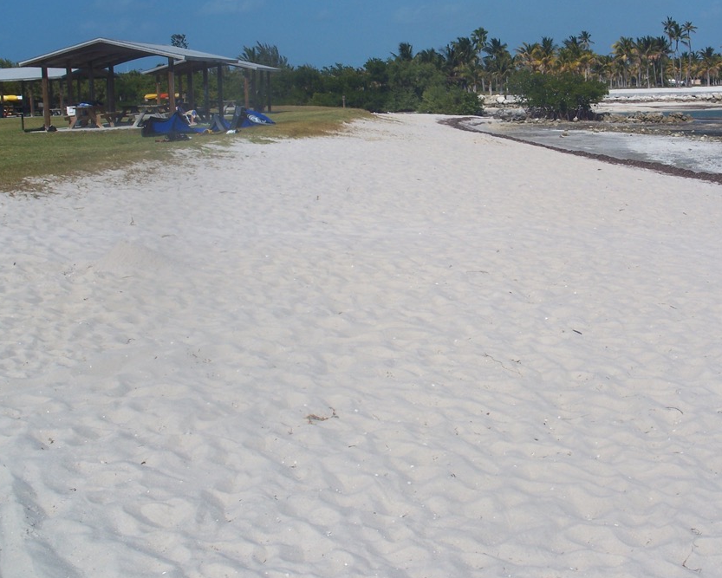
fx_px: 1112
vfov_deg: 29.0
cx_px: 481
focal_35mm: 52
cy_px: 208
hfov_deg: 35.6
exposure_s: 1/640
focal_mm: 7.8
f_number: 5.6
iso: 64
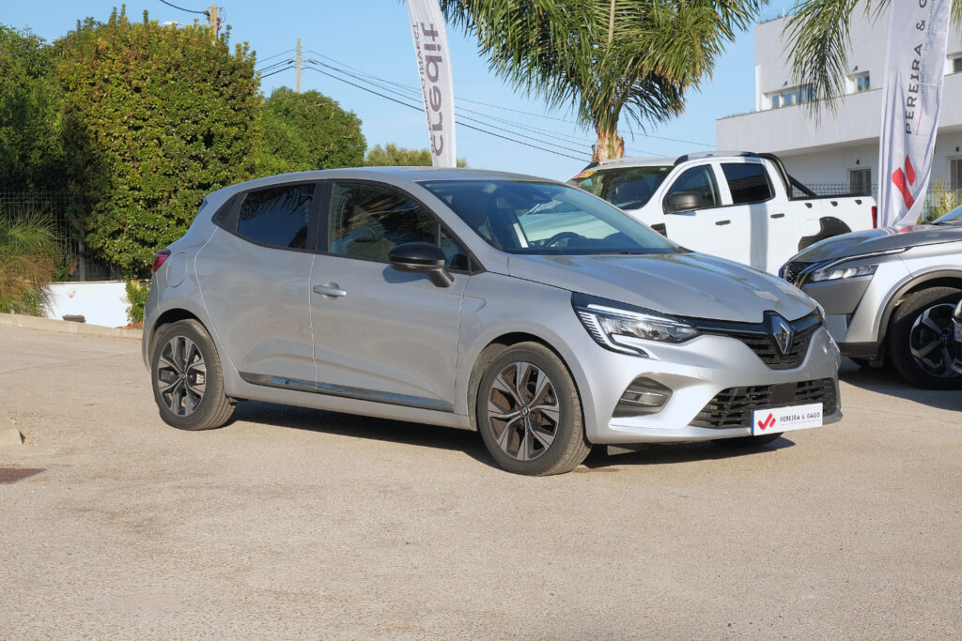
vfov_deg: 20.0
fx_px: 1817
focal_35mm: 68
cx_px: 481
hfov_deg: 29.7
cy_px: 320
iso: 160
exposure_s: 1/180
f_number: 9
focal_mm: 45
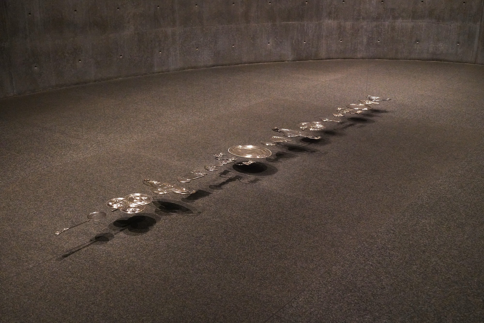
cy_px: 162
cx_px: 242
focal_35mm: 42
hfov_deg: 46.4
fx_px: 565
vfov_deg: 31.9
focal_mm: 42
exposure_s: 1/100
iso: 8000
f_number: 5.6
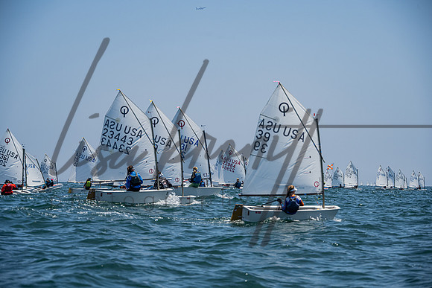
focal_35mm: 120
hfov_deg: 17.1
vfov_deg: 11.4
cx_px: 216
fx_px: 1440
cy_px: 144
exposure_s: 1/2500
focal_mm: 120
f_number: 6.7
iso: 500
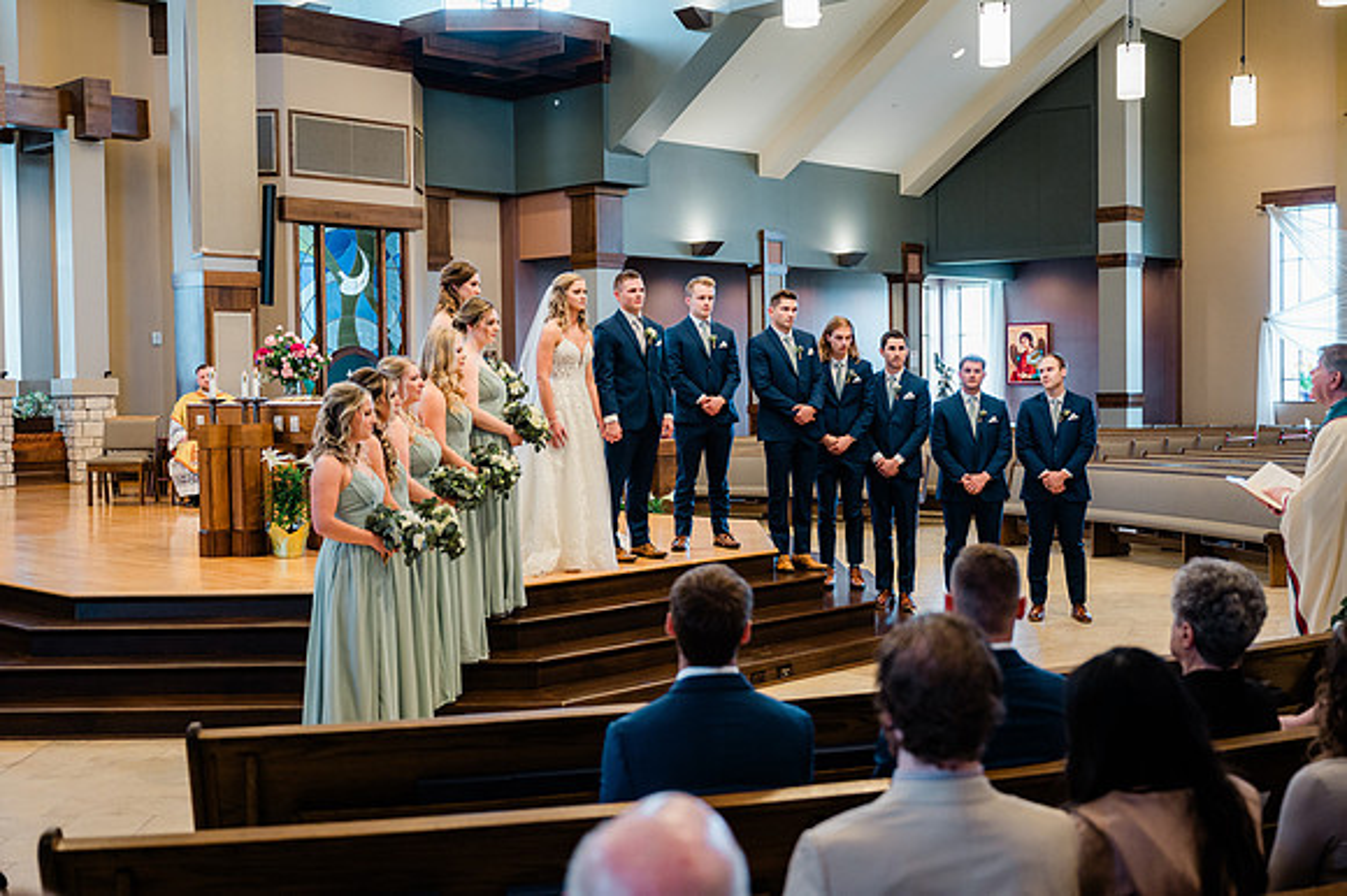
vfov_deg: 32.7
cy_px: 448
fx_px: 1526
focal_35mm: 41
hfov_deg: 47.6
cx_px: 674
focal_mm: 39
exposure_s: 1/250
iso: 1000
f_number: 2.8
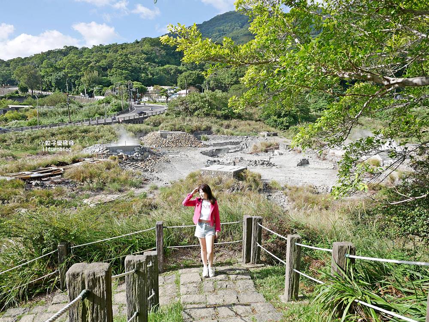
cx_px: 214
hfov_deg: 63.4
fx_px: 347
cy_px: 161
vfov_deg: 49.8
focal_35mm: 28
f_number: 4
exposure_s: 1/1000
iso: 200
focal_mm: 14
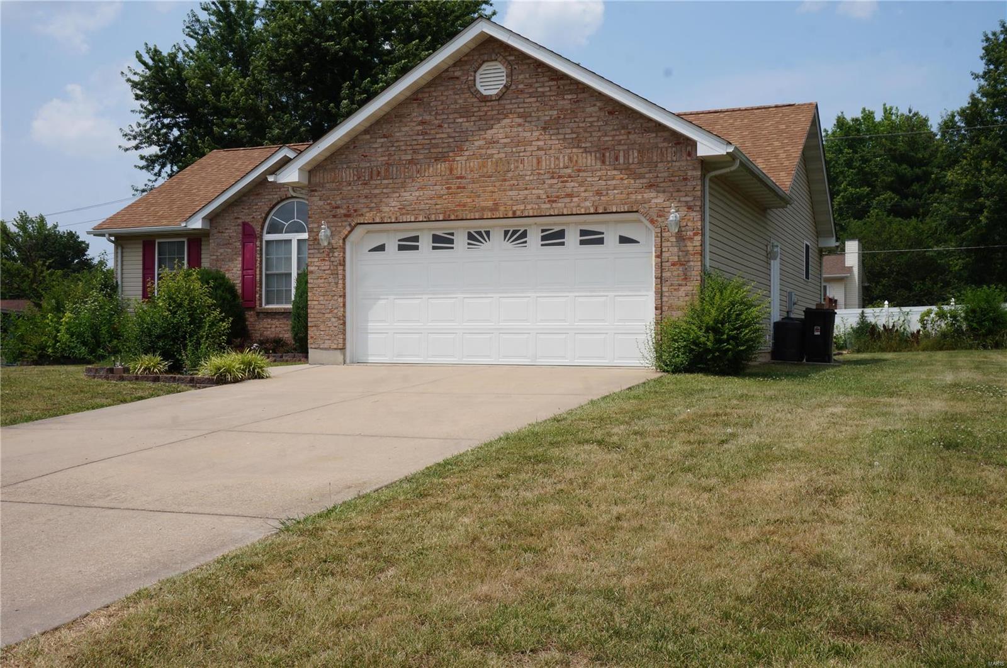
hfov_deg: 51.3
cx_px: 504
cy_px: 334
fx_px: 1047
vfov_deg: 35.4
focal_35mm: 38
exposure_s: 1/160
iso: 200
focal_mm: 25
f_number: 18
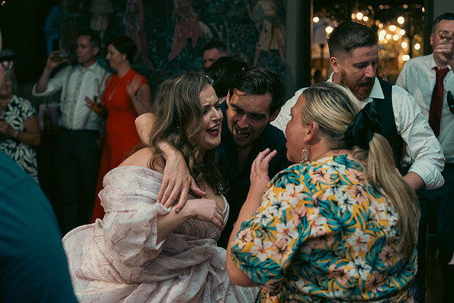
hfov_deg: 30.1
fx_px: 845
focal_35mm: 67
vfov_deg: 20.3
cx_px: 227
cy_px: 152
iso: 2500
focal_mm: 67
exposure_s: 1/160
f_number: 3.5
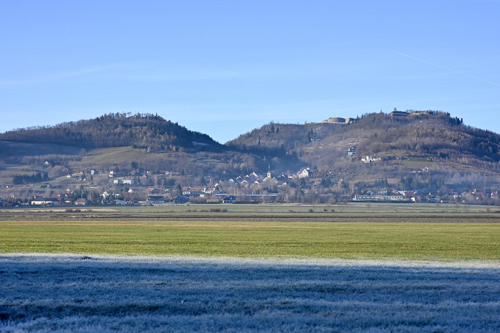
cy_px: 166
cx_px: 250
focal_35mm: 85
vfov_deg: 16.1
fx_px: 1180
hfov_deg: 23.9
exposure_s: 1/320
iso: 100
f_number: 6.3
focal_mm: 85
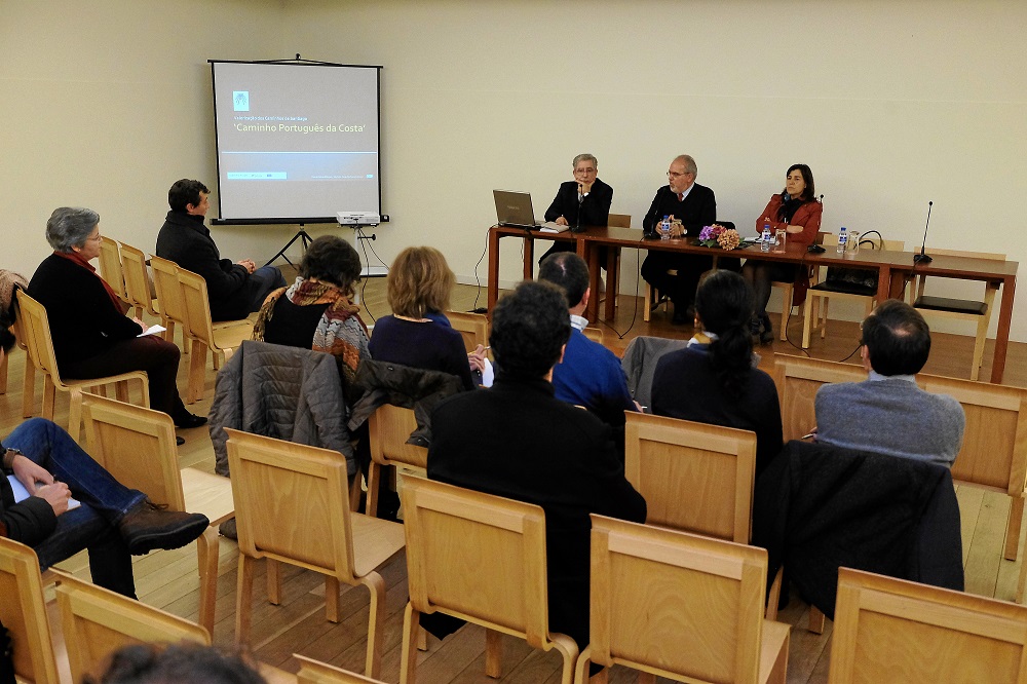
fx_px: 998
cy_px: 342
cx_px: 514
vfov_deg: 37.8
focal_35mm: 35
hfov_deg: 54.5
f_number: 3.2
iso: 2000
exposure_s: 1/180
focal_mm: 23.3
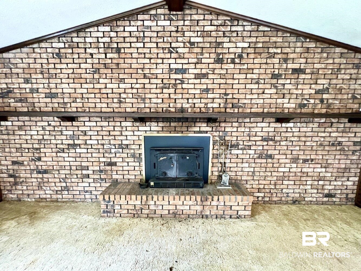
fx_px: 136
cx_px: 180
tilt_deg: -7.5
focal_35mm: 13
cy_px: 136
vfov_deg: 89.9
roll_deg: +0.0
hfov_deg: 106.2
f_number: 1.8
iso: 800
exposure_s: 1/60
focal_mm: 1.57
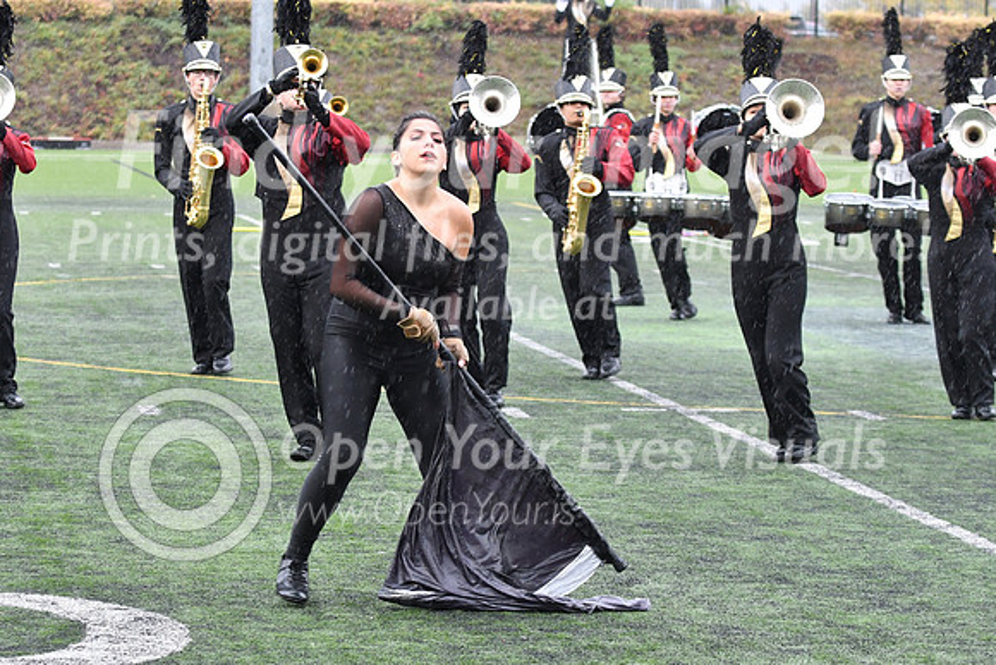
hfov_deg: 19.5
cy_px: 332
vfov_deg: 13.0
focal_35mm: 105
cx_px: 498
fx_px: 2906
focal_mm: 70
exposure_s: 1/400
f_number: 4
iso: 1000
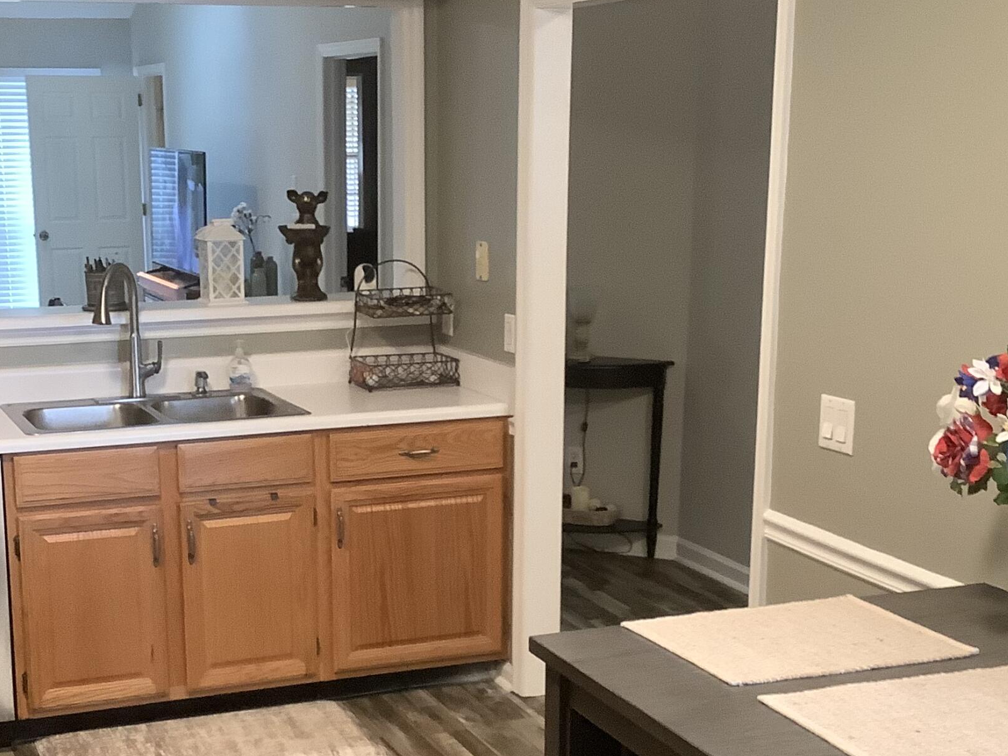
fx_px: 1689
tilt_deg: -13.9
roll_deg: -0.3
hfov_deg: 33.1
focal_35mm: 58
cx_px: 378
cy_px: 511
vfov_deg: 25.1
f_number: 2.4
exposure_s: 1/60
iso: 320
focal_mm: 3.3
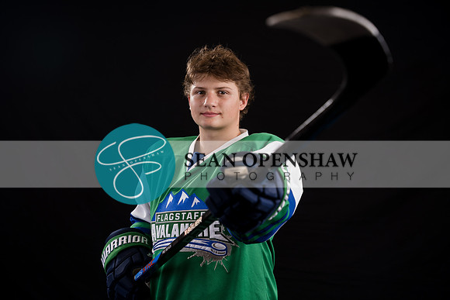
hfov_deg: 34.3
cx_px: 225
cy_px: 150
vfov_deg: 23.3
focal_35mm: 58
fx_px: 729
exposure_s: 1/160
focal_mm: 58.3
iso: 80
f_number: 3.5
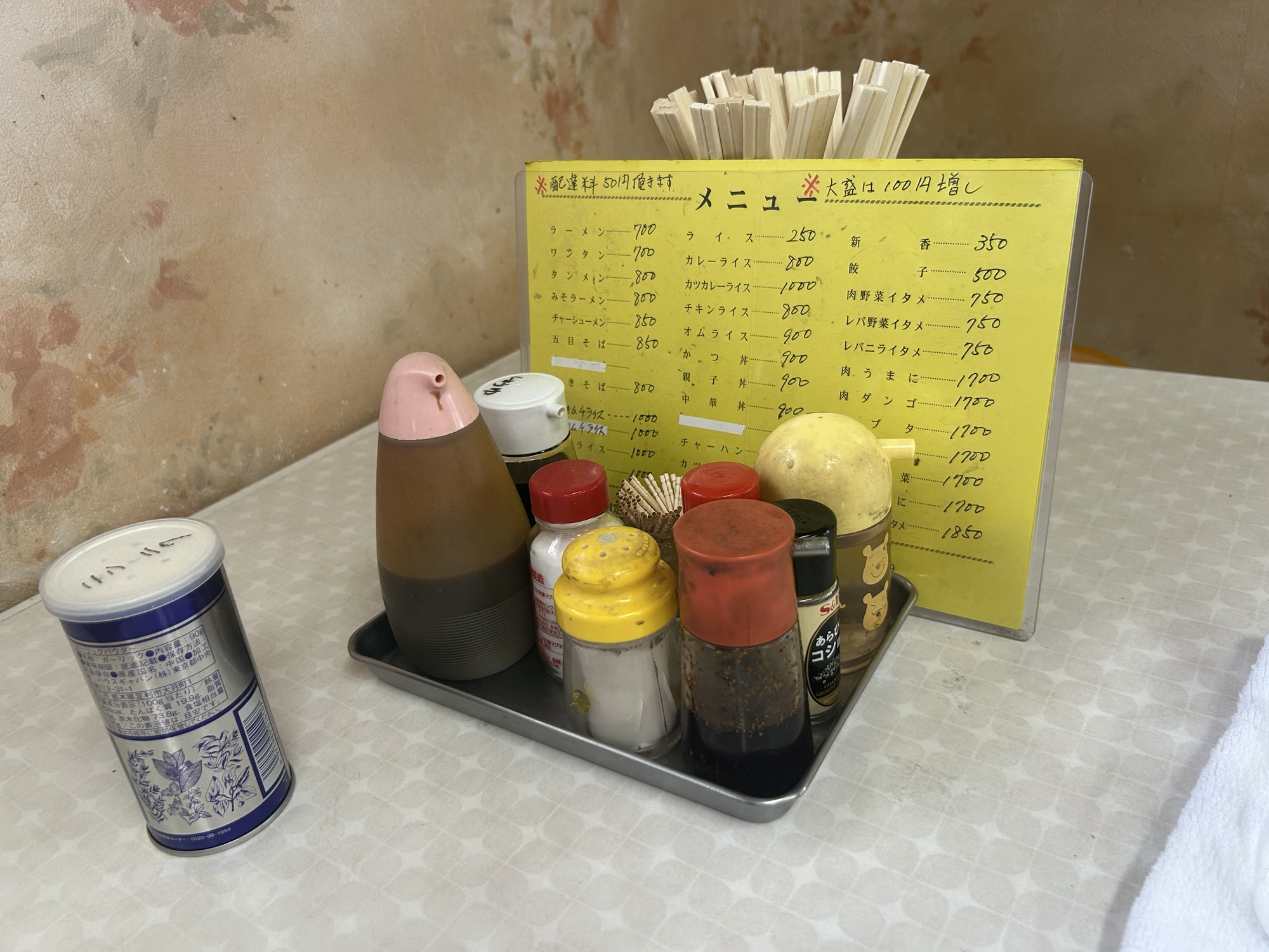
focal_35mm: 26
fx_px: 953
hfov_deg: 67.3
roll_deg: +6.9
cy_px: 476
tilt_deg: -26.0
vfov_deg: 53.1
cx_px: 634
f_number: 1.5
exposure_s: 1/100
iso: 80
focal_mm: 5.7
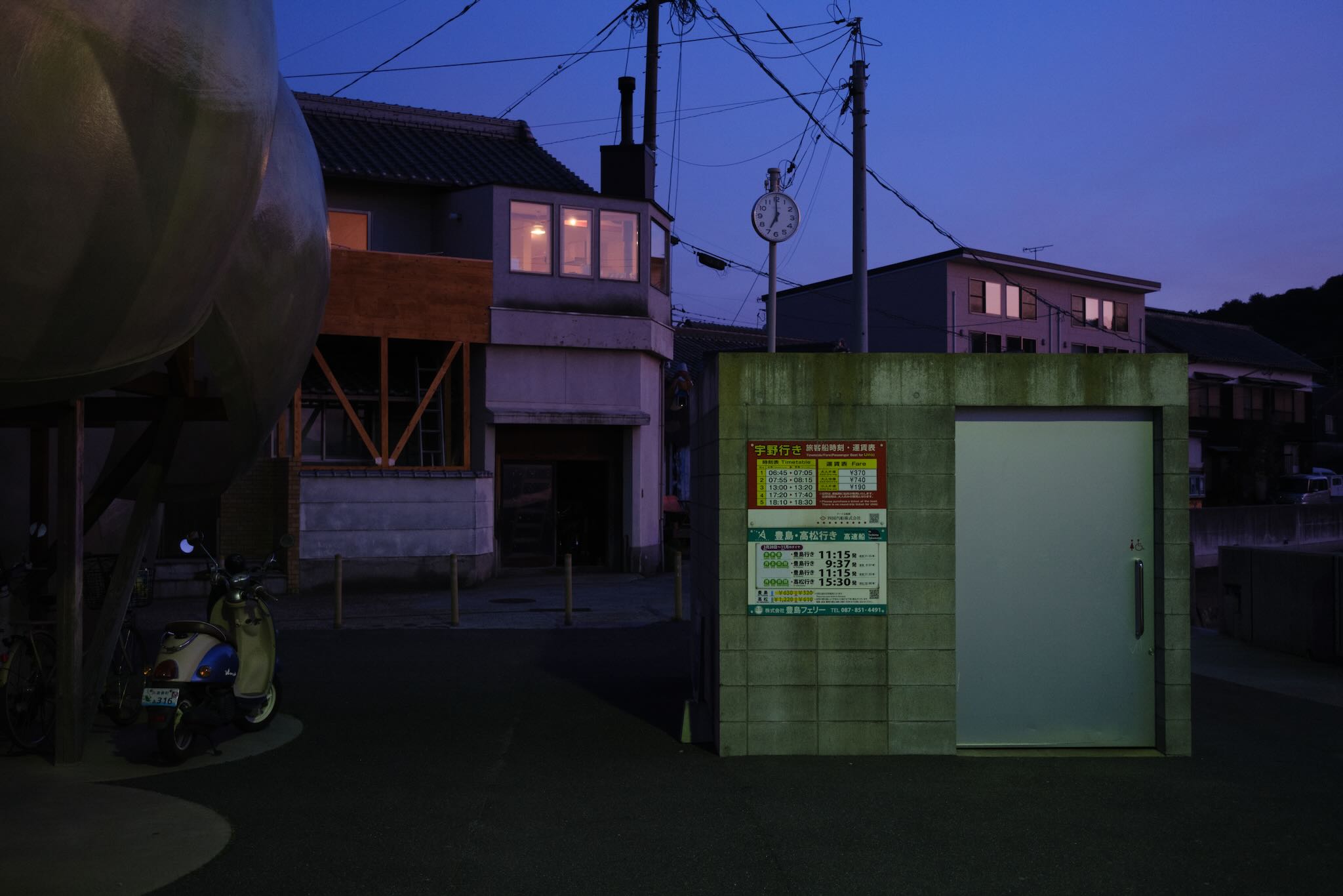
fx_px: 1530
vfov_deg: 32.6
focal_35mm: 41
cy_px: 448
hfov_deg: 47.4
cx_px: 672
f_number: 2.8
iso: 500
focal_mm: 27
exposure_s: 1/30
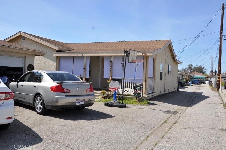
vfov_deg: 39.9
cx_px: 113
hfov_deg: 57.3
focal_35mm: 33
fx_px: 207
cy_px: 75
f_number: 10
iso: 200
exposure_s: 1/400
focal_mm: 22
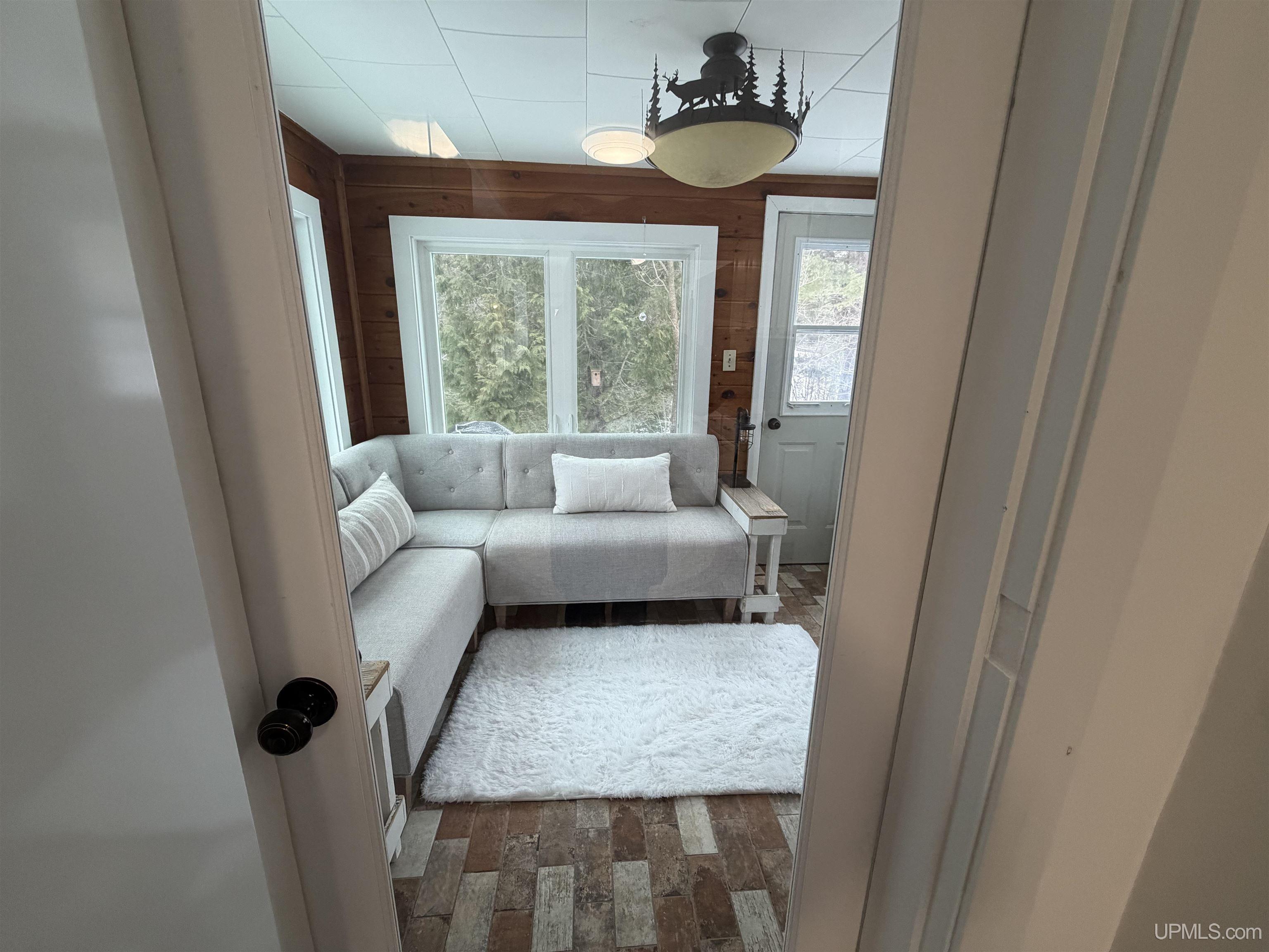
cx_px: 634
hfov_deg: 102.1
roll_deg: -1.3
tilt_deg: -15.6
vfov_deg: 85.7
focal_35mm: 14
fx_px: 513
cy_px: 476
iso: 250
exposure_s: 1/120
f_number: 2.2
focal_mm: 2.22
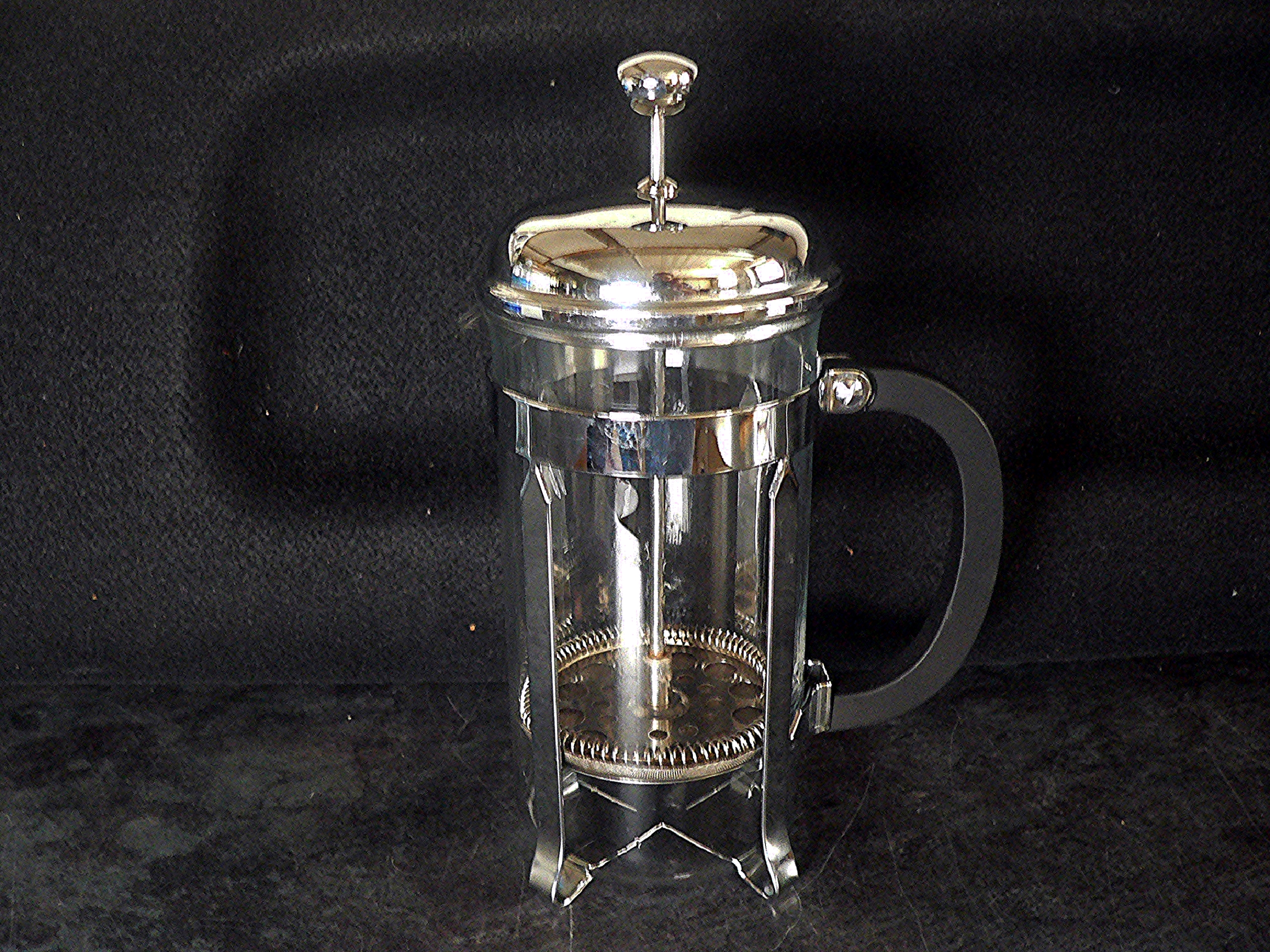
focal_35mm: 36
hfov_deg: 51.4
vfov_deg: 39.7
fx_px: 1321
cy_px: 476
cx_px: 635
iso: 400
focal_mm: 6
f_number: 2.8
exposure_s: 1/5
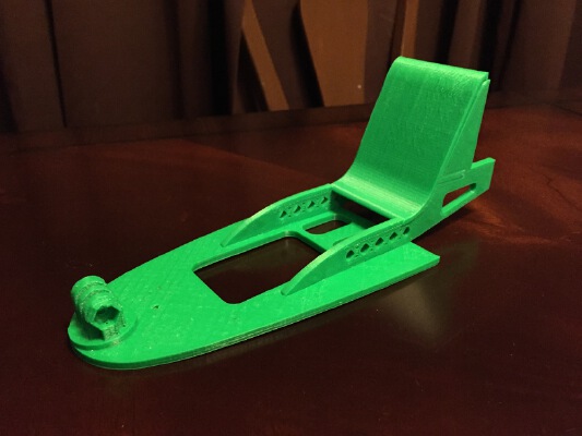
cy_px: 218
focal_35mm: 29
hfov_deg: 61.6
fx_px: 488
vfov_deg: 48.2
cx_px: 291
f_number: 2.2
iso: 400
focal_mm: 4.15
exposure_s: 1/15
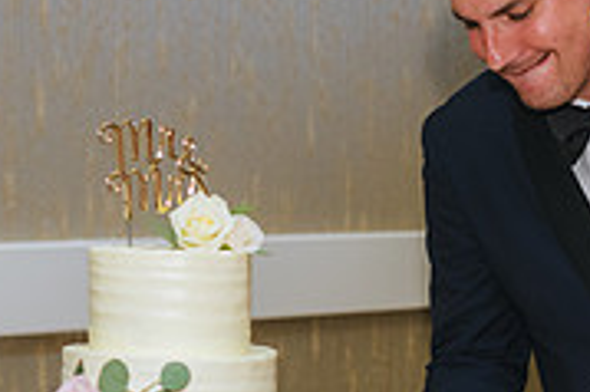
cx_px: 402
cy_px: 374
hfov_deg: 15.4
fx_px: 2178
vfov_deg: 10.2
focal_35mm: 133
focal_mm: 38
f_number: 2.8
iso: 640
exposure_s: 1/80
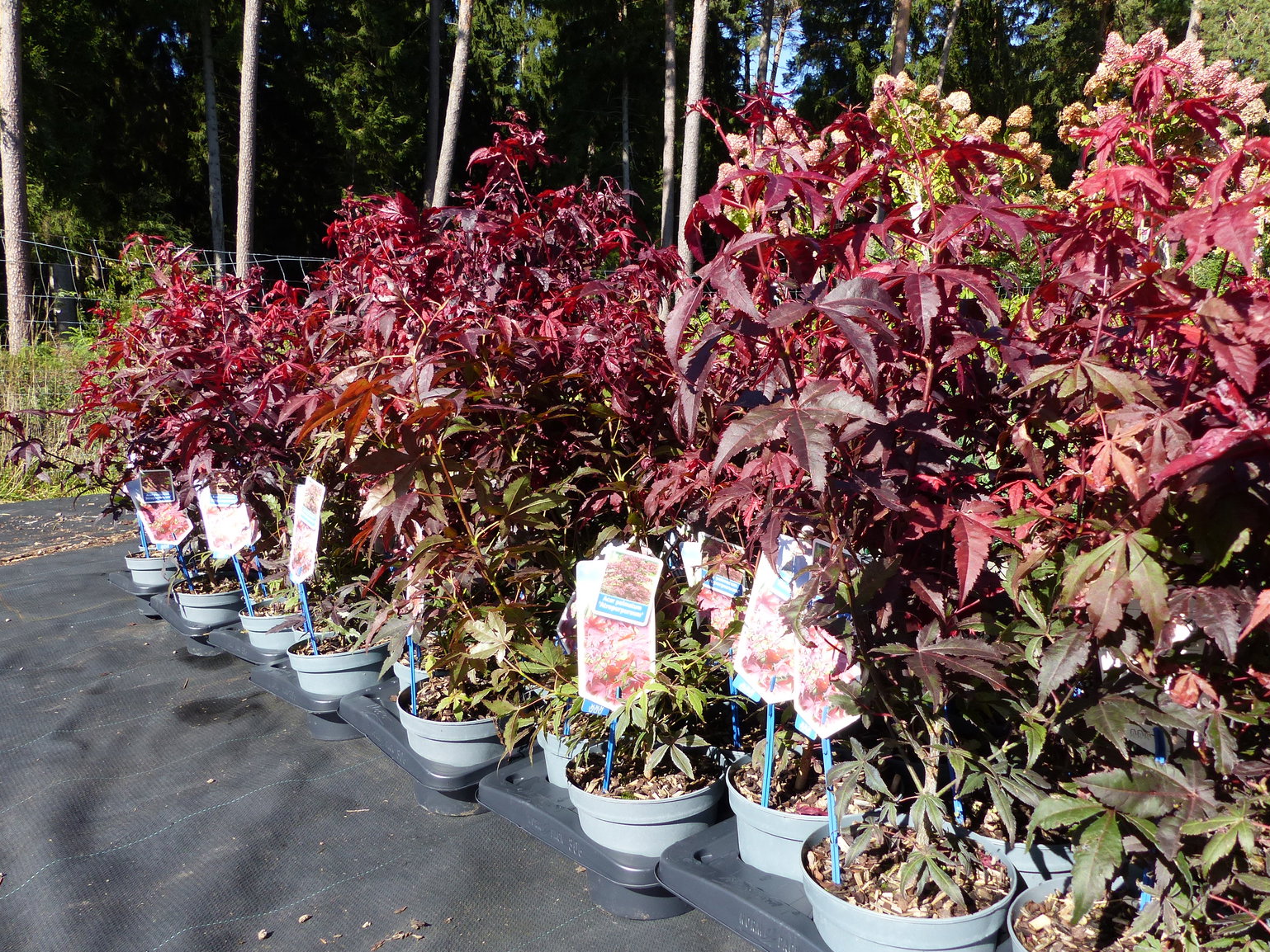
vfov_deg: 53.1
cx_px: 659
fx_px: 954
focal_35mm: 26
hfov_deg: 67.3
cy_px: 482
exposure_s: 1/320
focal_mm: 4.5
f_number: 4
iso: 100
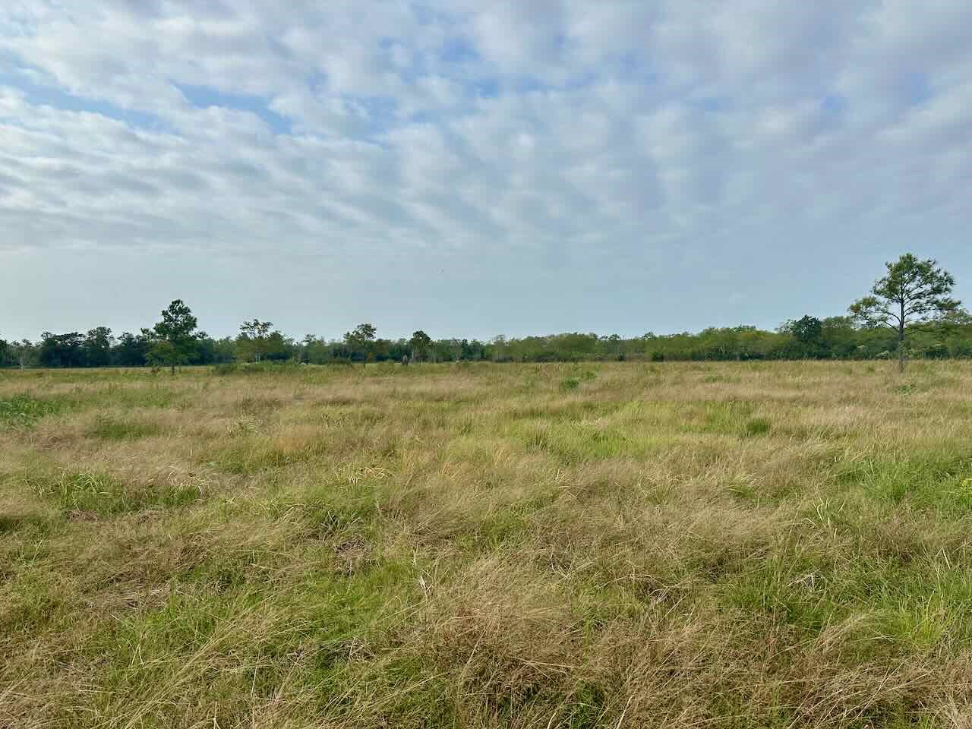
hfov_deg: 71.6
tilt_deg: -0.5
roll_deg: +0.3
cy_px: 364
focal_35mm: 24
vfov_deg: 56.8
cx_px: 486
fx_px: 674
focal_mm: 6.86
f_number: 1.78
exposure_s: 1/5848
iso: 80
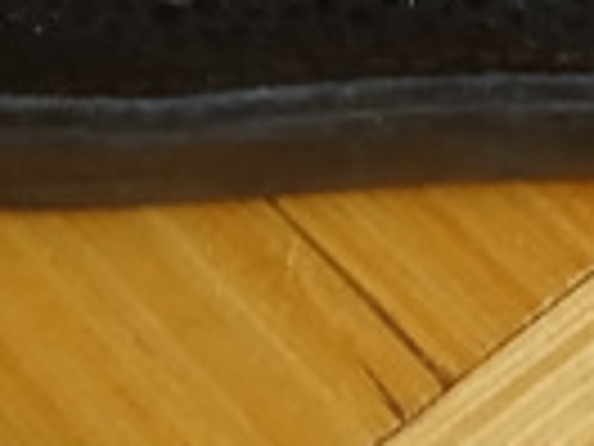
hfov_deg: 16.0
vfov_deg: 11.4
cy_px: -419
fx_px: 2025
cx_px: 729
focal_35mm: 118
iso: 500
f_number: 1.8
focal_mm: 3.98
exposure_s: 1/25
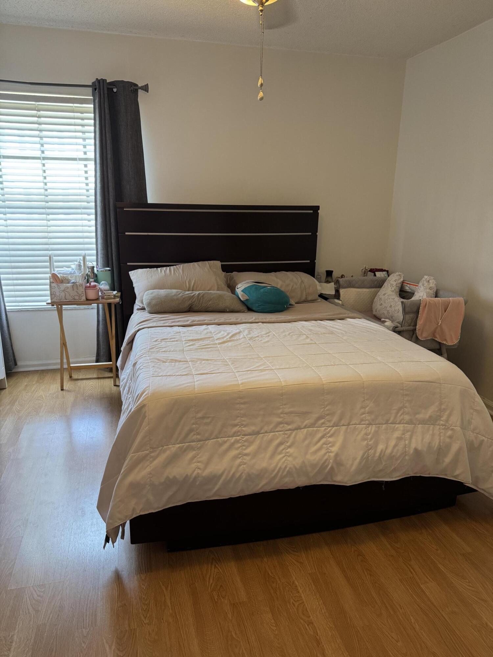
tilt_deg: -14.3
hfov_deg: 56.8
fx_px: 456
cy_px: 328
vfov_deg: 71.6
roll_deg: -0.4
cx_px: 246
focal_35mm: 24
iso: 400
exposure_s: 1/60
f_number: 1.78
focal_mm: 6.76
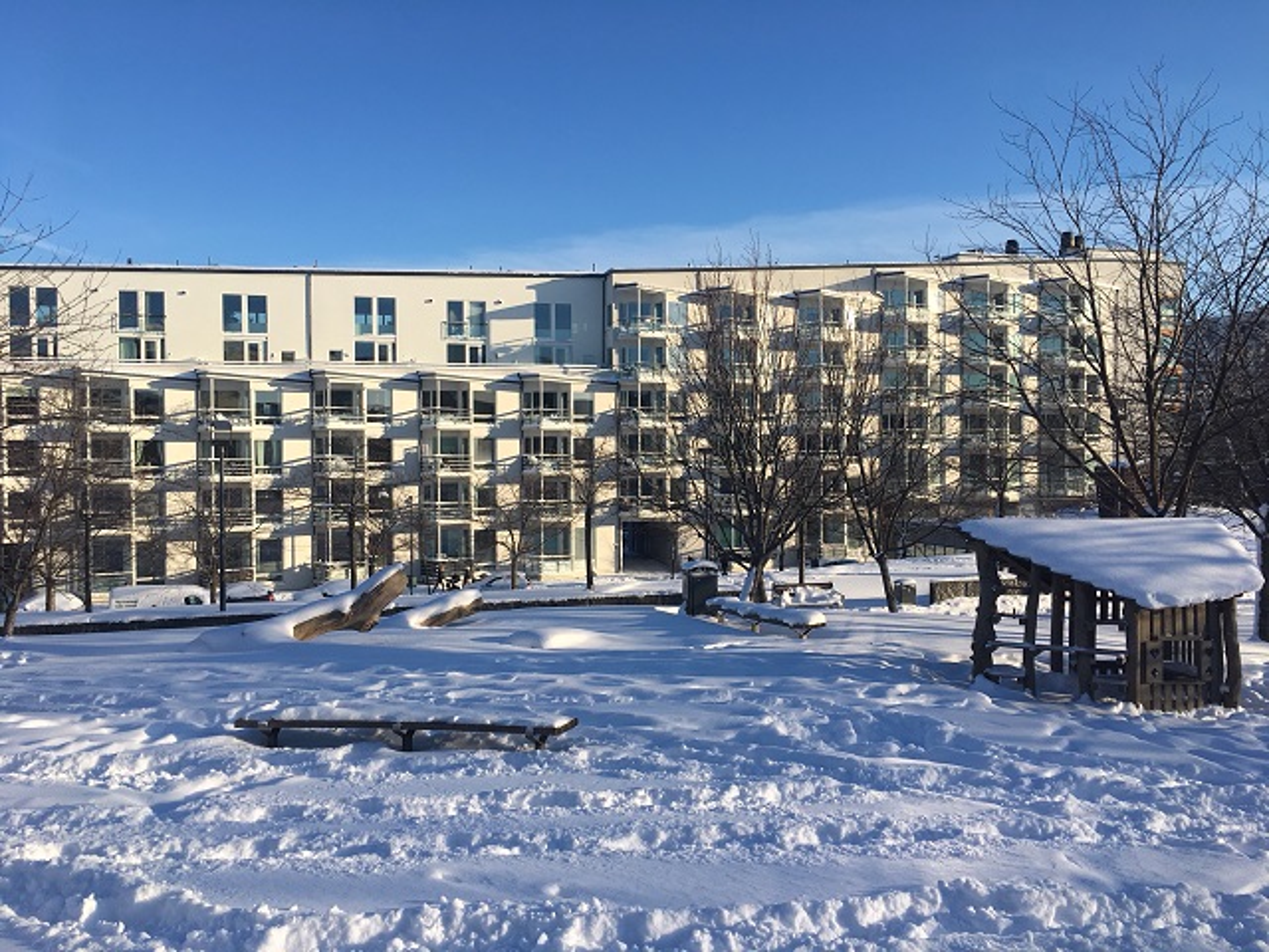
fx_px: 1063
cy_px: 476
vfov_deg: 48.2
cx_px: 634
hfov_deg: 61.7
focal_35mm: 29
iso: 25
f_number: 2.2
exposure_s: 1/1261
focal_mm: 4.15
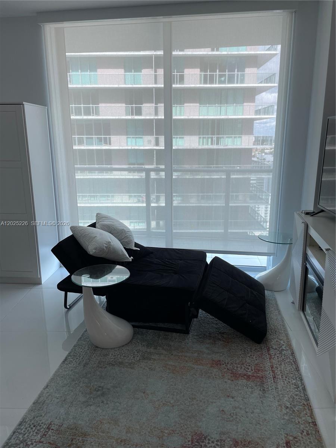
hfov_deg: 53.1
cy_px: 224
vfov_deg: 67.3
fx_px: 336
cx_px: 168
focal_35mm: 26
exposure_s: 1/120
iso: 32
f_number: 1.6
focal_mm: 4.2
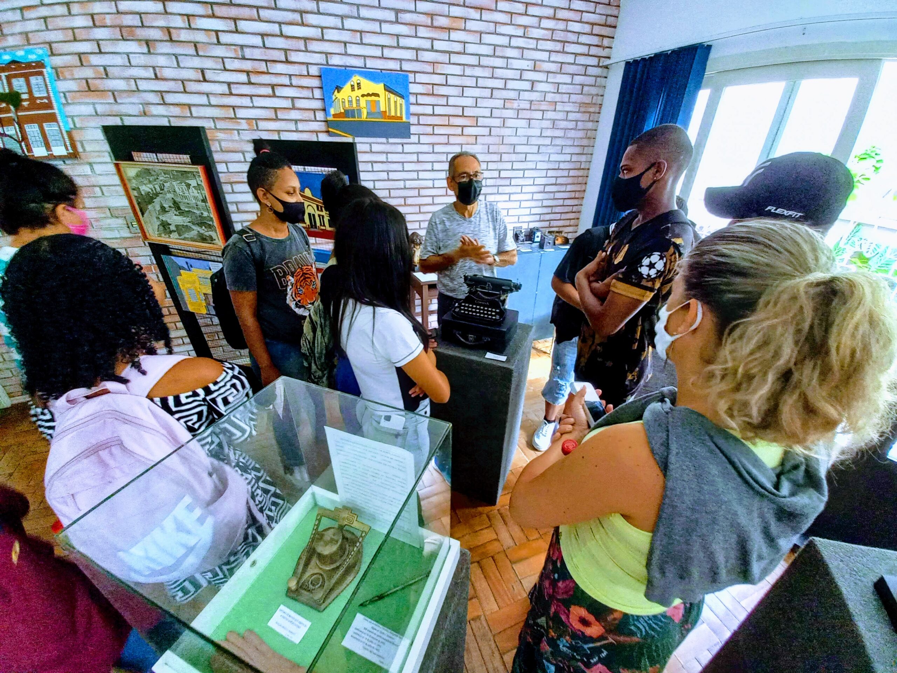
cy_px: 336
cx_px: 448
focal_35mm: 13
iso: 200
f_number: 2.2
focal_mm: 1.42
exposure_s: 1/19
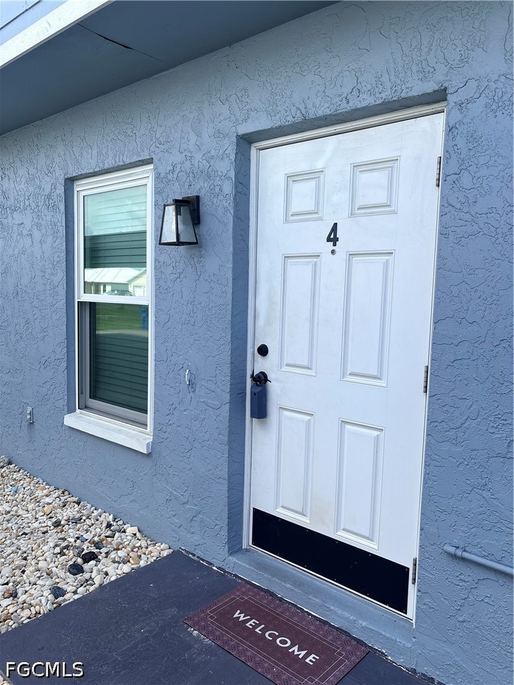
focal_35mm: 26
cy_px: 342
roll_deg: -2.3
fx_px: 515
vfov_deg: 67.3
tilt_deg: -5.8
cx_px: 257
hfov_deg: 53.1
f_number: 1.6
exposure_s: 1/1175
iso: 50
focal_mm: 5.96
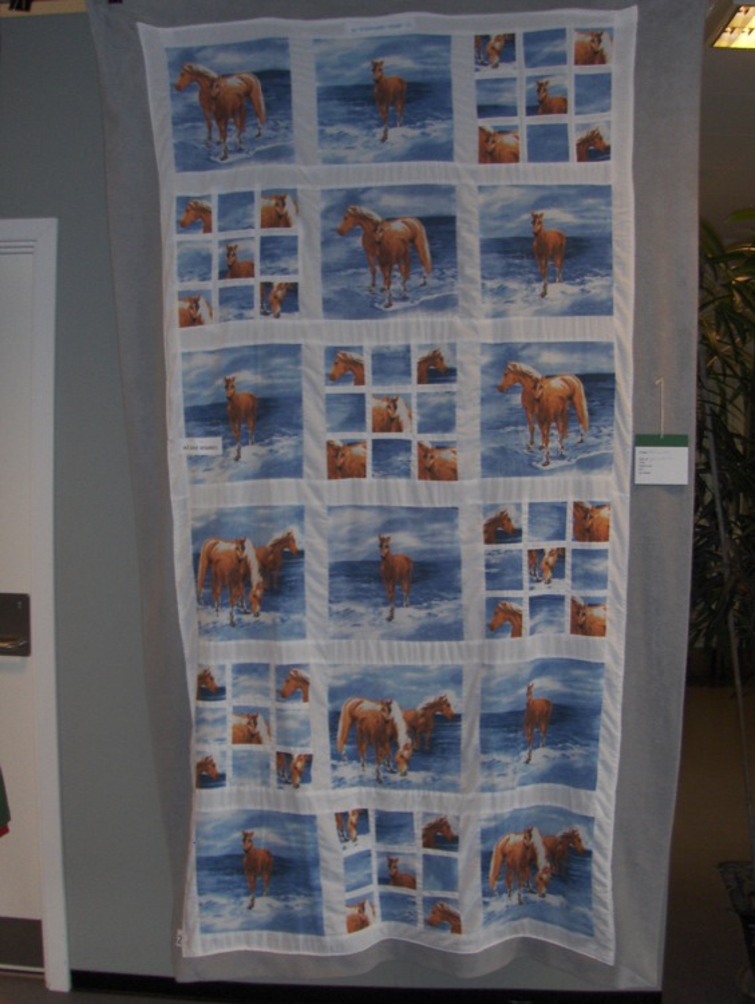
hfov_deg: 35.2
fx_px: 1190
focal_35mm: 41
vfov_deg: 45.7
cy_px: 502
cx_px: 378
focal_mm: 6.5
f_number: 3.5
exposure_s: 1/60
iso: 100
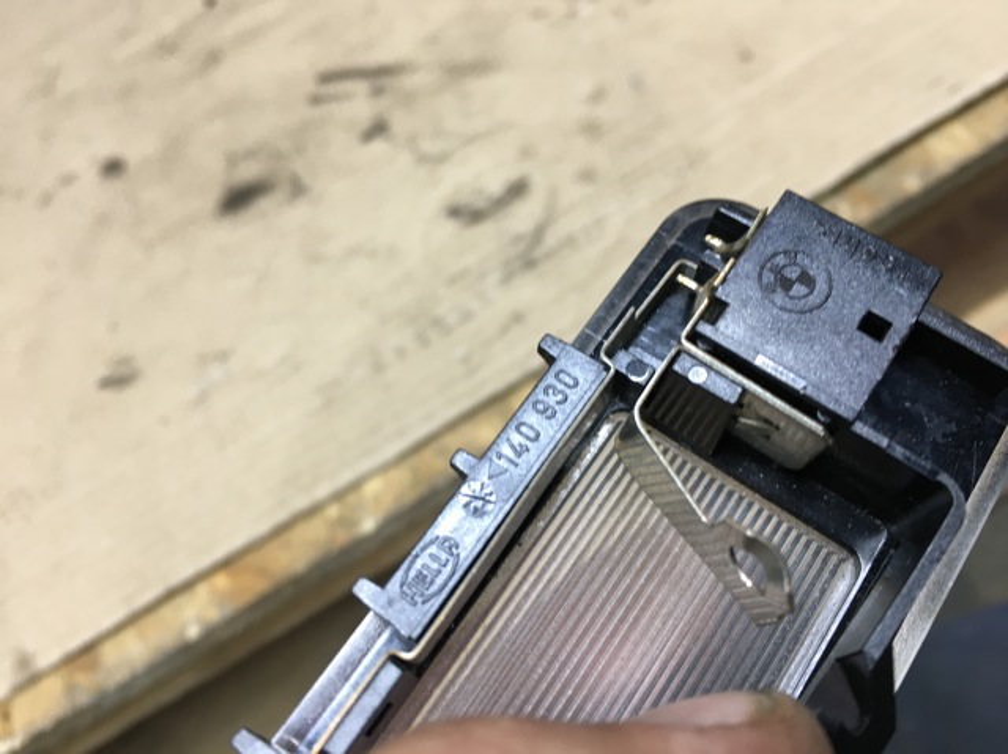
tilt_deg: -49.5
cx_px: 504
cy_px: 377
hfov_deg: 61.7
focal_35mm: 29
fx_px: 844
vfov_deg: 48.2
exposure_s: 1/33
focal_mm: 4.15
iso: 64
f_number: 2.2
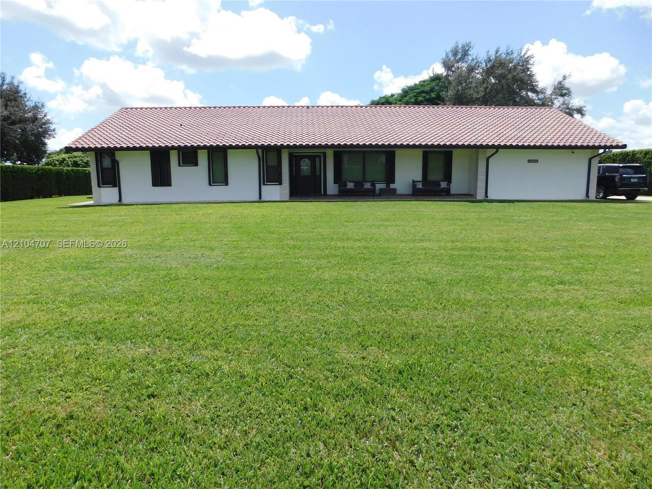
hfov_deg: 73.9
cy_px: 244
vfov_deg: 58.9
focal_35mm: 23
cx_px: 326
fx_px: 433
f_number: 6
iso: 125
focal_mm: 4
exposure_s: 1/400
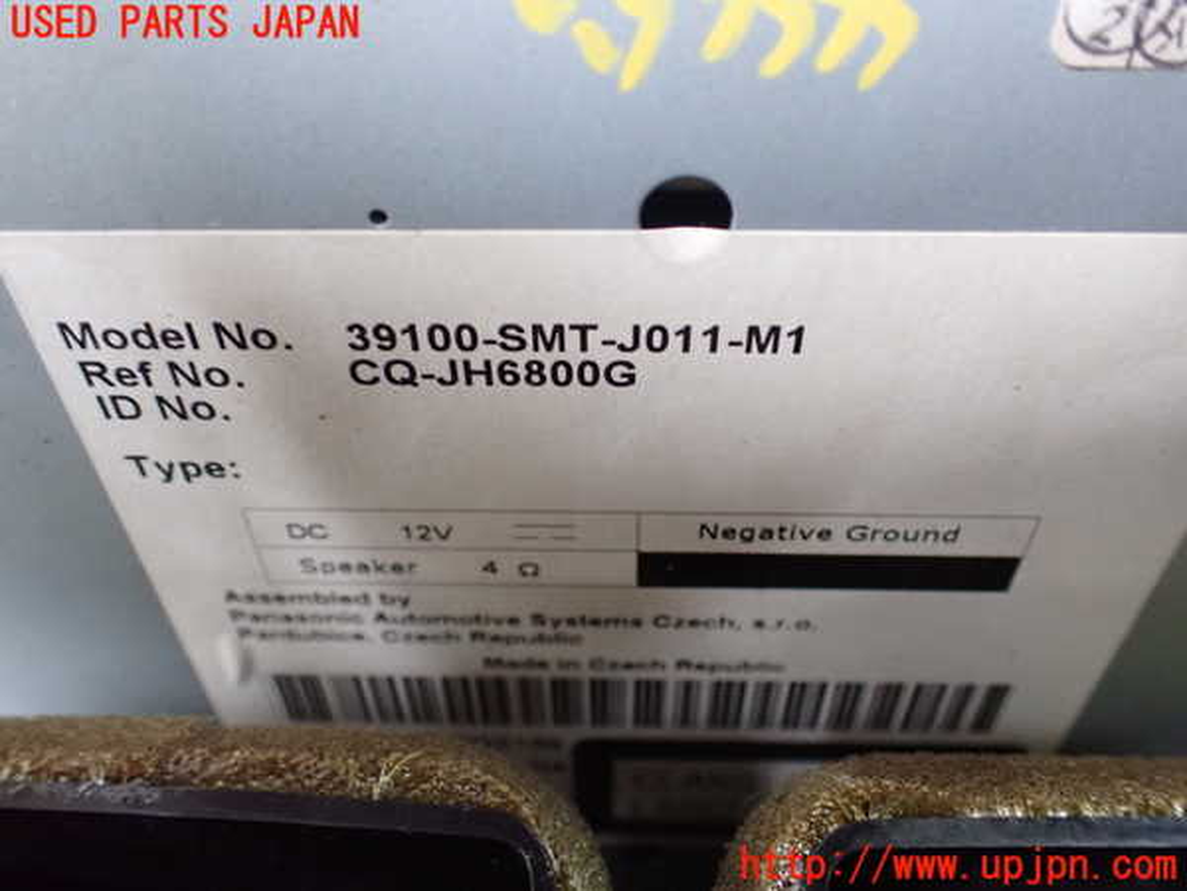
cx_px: 594
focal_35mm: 30
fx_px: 1029
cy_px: 446
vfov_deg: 46.8
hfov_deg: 60.0
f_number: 2.3
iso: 1250
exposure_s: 1/30
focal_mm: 5.4
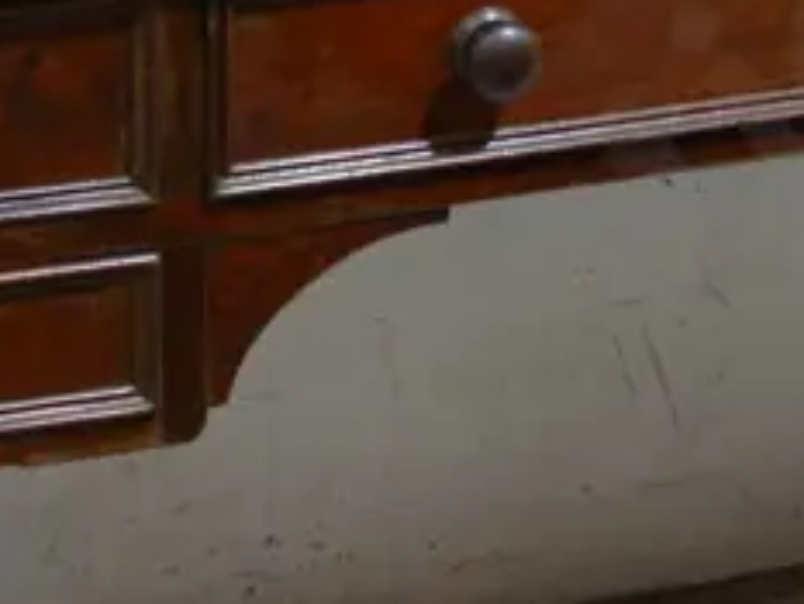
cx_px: 459
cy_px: 354
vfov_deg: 9.4
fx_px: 3672
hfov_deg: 12.5
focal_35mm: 158
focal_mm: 18
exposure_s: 1/60
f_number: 4
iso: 500
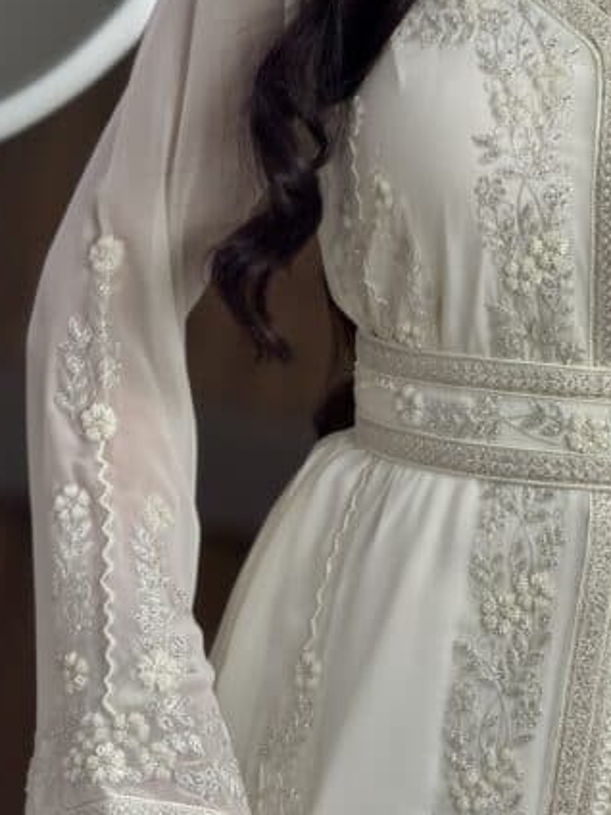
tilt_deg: -28.4
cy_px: 316
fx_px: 3554
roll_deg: -9.3
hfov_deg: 9.8
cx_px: 267
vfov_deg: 13.1
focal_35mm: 151
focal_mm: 15.66
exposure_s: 1/100
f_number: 2.8
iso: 200
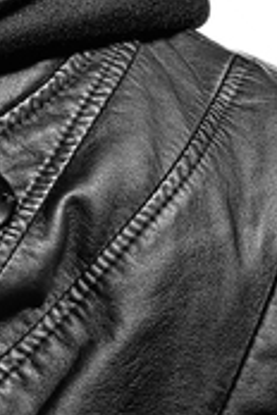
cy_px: -68
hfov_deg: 2.9
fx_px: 5413
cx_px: -377
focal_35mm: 469
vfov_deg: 4.4
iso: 100
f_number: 13
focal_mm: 85
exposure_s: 1/200
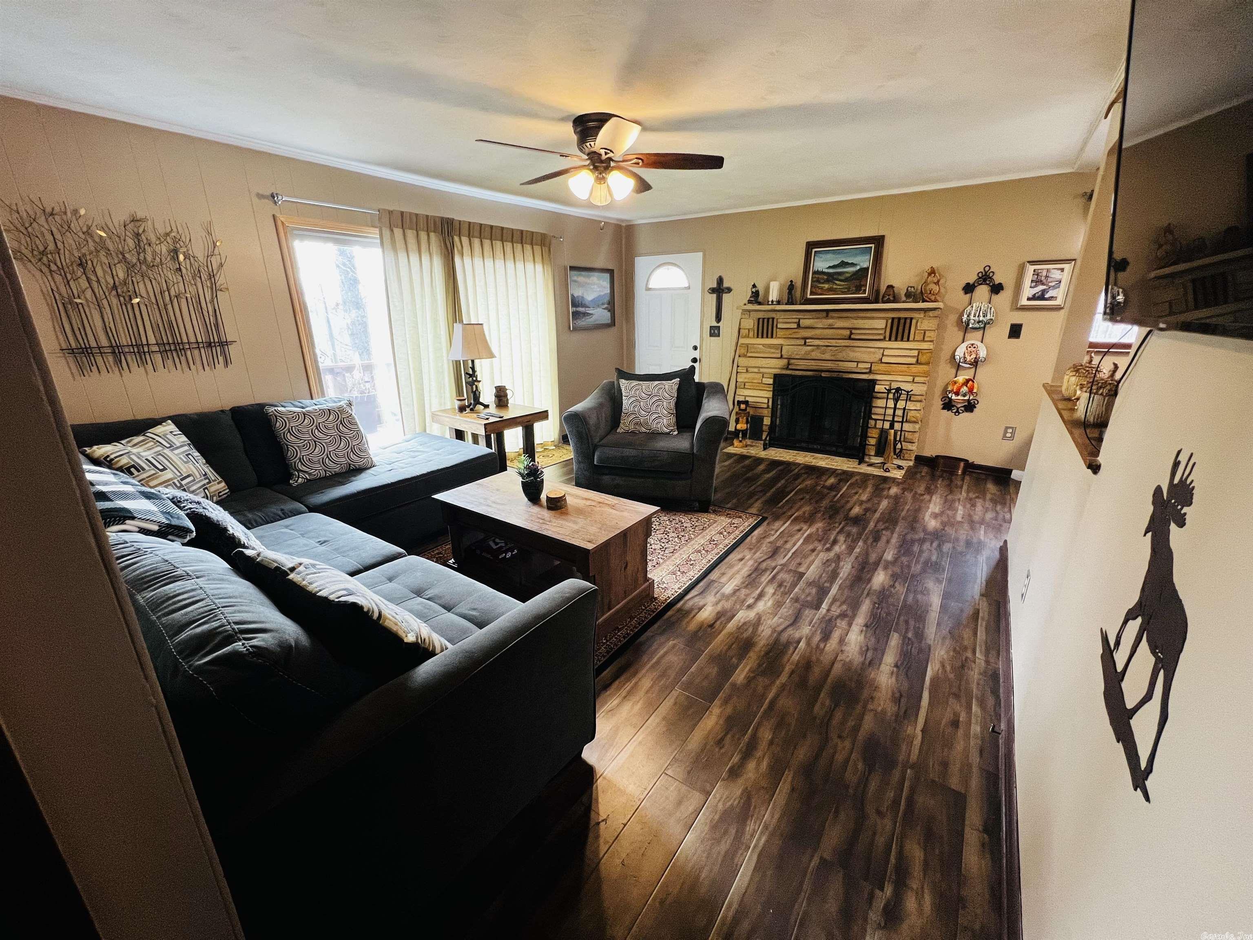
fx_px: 471
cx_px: 626
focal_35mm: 13
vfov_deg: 89.9
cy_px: 470
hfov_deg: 106.2
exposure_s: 1/60
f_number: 1.8
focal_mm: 1.57
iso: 200
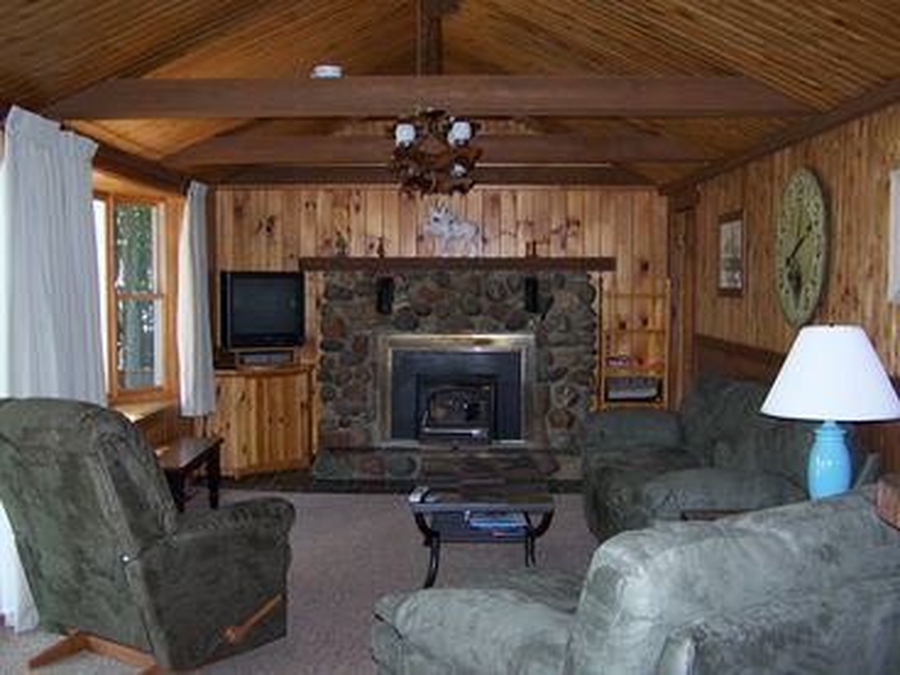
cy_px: 338
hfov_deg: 49.0
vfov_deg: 37.7
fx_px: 988
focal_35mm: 38
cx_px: 450
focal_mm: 6.3
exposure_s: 1/60
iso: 140
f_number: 2.8
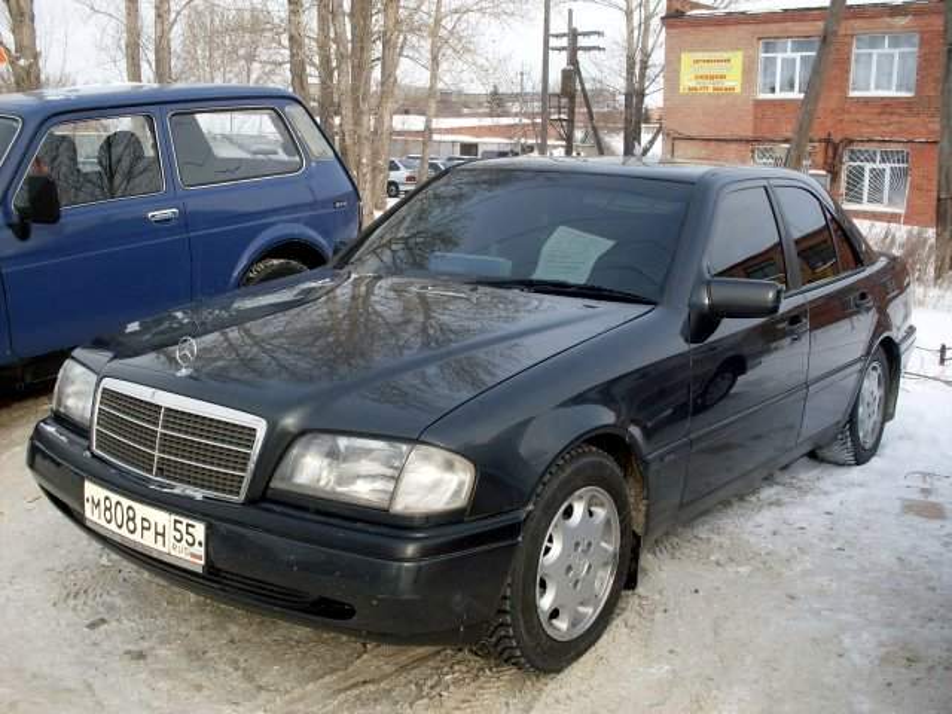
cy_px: 357
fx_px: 1045
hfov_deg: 49.0
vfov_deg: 37.7
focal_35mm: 38
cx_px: 476
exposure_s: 1/90
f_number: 8.4
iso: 80
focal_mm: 6.3
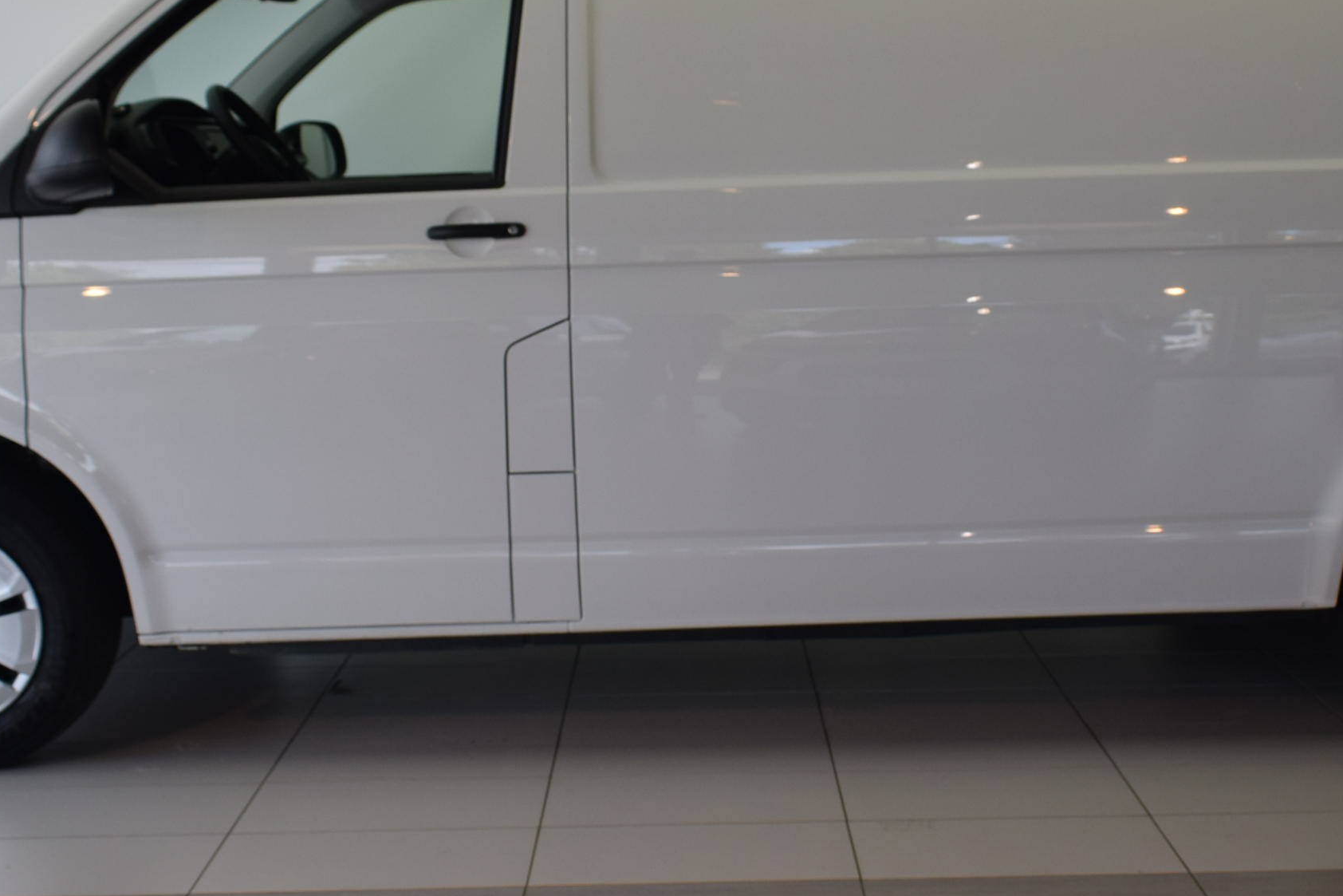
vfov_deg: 28.1
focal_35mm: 48
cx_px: 764
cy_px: 387
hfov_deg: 41.0
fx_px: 1791
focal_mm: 18
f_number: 6.3
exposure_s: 1/160
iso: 400
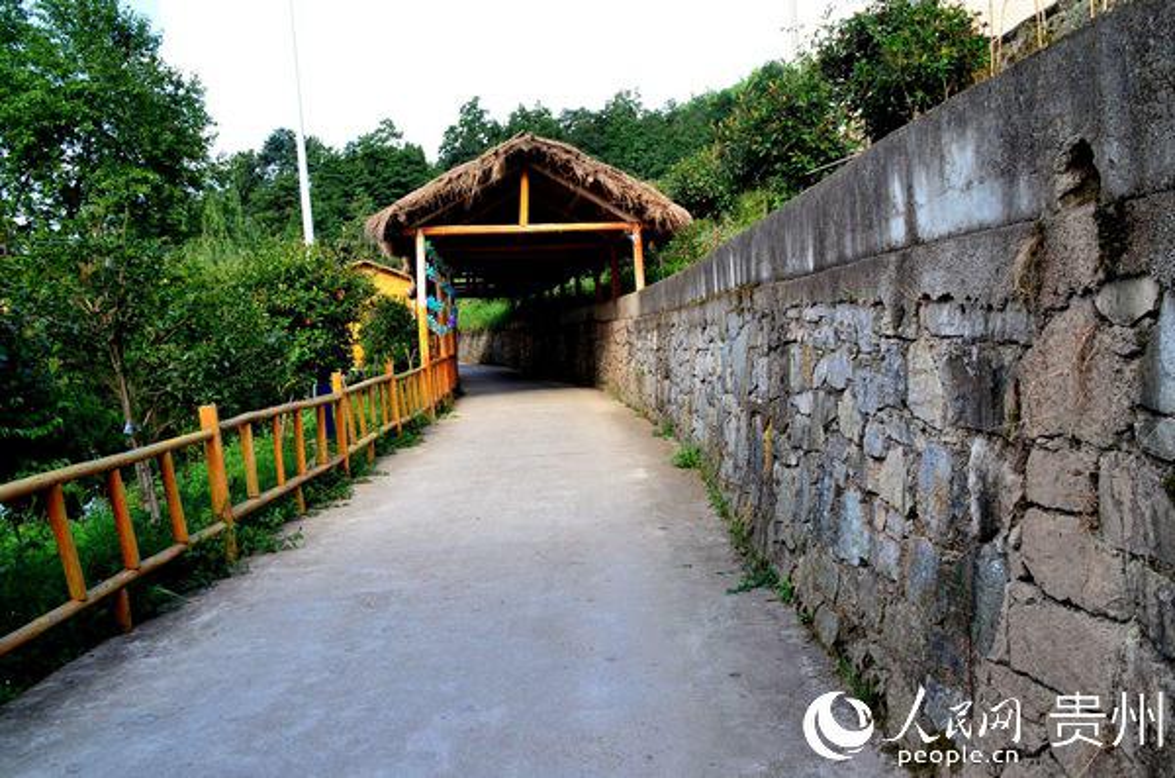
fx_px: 1075
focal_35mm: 33
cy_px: 389
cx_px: 588
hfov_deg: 57.3
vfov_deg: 39.8
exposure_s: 1/400
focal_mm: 22
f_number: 11
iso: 1000
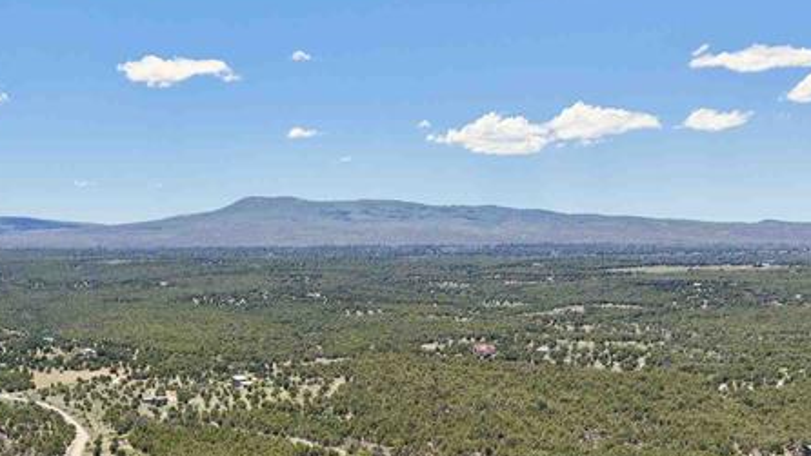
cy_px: 526
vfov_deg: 19.1
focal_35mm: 60
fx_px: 1290
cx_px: 147
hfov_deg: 33.7
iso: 190
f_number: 1.8
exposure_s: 1/3000
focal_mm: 8.67
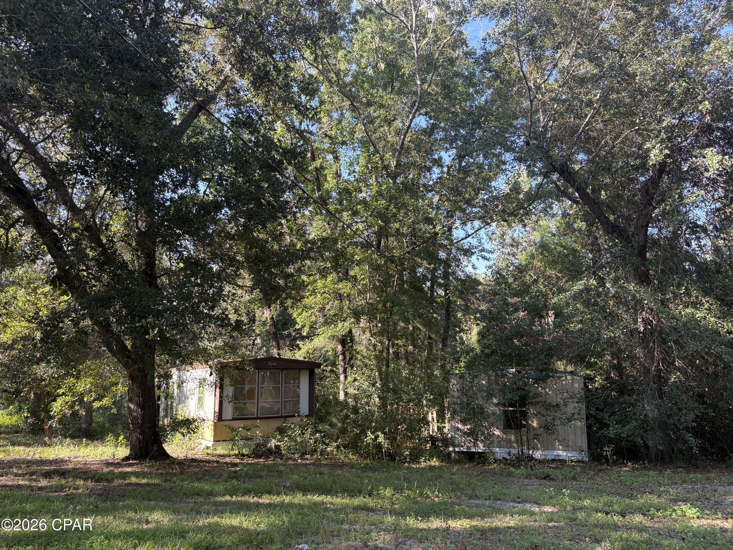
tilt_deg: +9.8
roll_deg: +1.2
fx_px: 551
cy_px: 275
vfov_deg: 53.1
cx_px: 366
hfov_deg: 67.3
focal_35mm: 26
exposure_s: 1/244
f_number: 1.6
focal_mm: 5.96
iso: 64
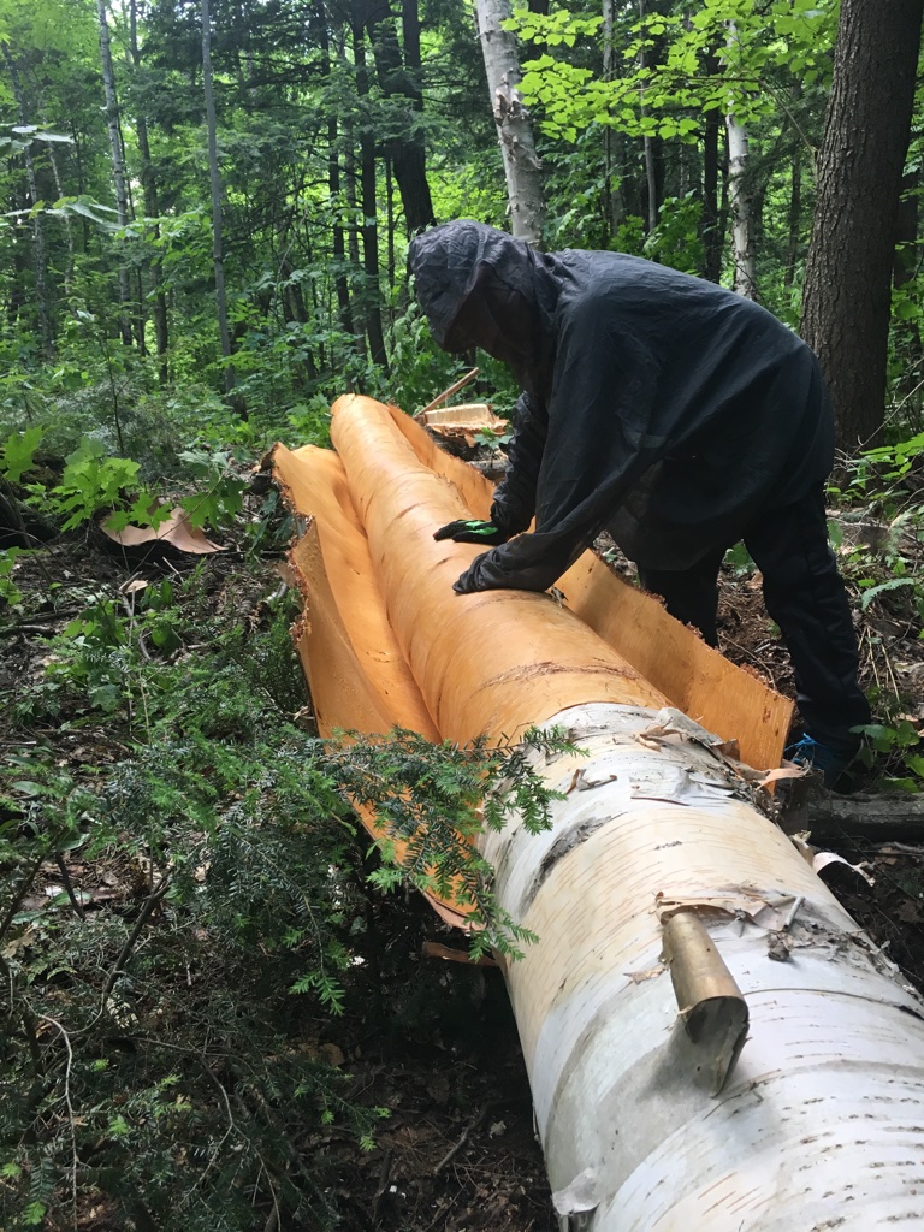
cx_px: 462
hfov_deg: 48.2
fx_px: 1032
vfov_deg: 61.7
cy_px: 616
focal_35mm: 29
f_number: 2.2
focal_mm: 4.15
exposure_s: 1/30
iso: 32
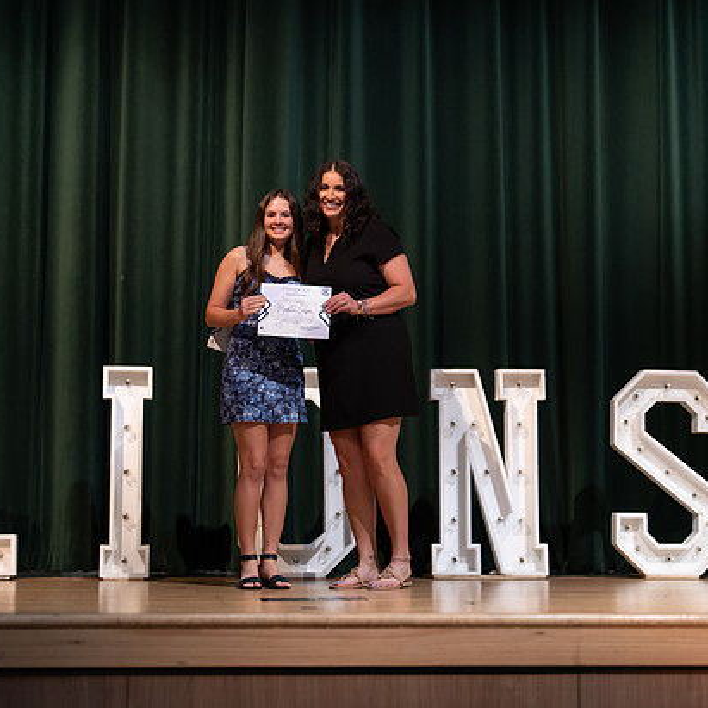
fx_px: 1574
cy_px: 347
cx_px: 323
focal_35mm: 68
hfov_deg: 25.3
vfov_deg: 25.4
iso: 500
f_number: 1.2
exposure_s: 1/320
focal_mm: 50
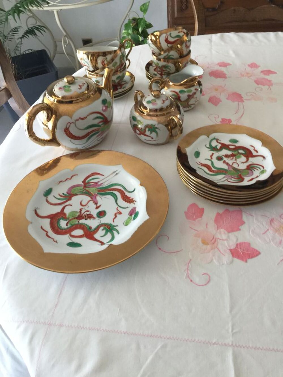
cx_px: 142
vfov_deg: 61.7
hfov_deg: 48.2
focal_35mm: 29
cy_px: 188
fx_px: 316
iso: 64
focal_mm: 4.15
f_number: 2.2
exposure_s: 1/17
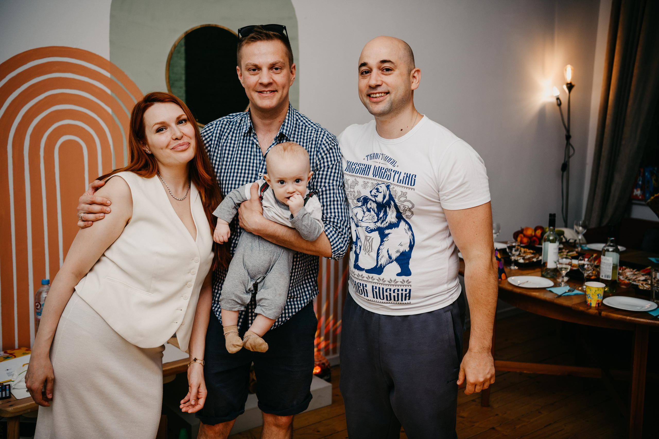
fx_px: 732
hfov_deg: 48.5
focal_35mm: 40
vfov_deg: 33.4
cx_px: 330
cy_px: 220
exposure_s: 1/160
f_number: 3.2
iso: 160
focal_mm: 40
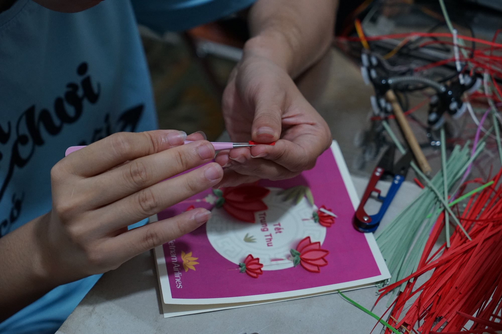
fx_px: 976
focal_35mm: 70
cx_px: 251
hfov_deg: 28.8
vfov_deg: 19.5
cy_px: 167
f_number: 5.6
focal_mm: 70
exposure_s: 1/100
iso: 2000
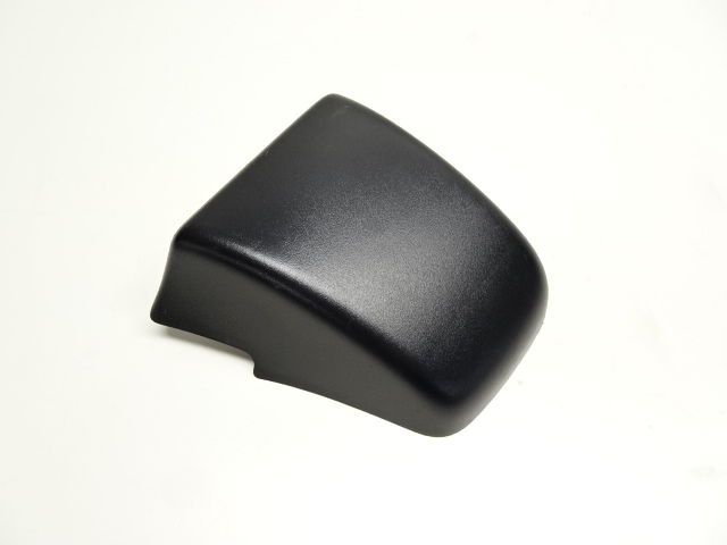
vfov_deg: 56.8
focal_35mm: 24
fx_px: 504
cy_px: 272
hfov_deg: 71.6
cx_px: 364
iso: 200
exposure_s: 1/30
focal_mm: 4.1
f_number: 3.5
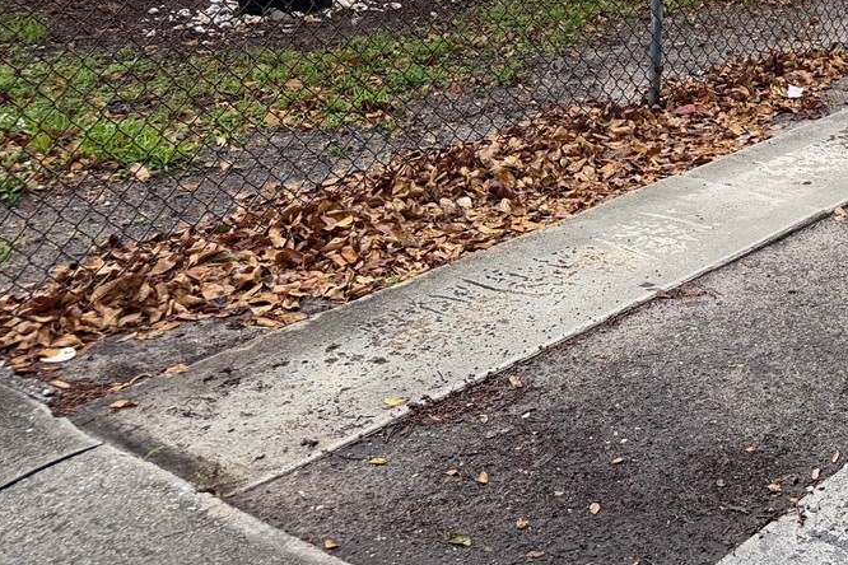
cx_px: 1014
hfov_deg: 29.0
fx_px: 1413
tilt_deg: -5.5
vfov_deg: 20.8
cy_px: -148
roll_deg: -1.6
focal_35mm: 60
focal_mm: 6.76
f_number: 1.78
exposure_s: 1/1522
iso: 100
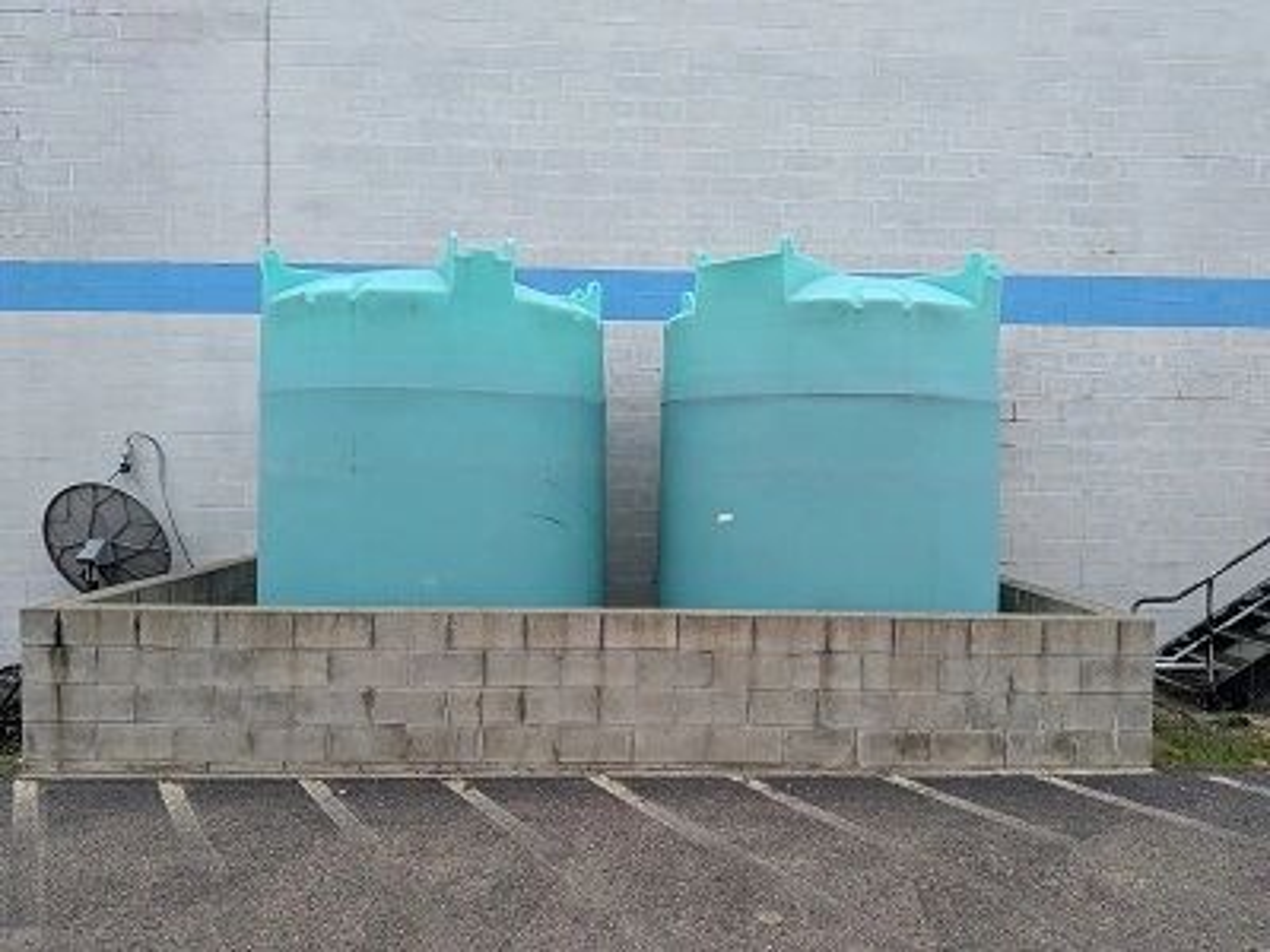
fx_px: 881
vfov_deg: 56.8
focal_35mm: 24
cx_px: 635
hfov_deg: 71.6
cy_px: 476
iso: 31
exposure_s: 1/359
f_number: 1.7
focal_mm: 4.53
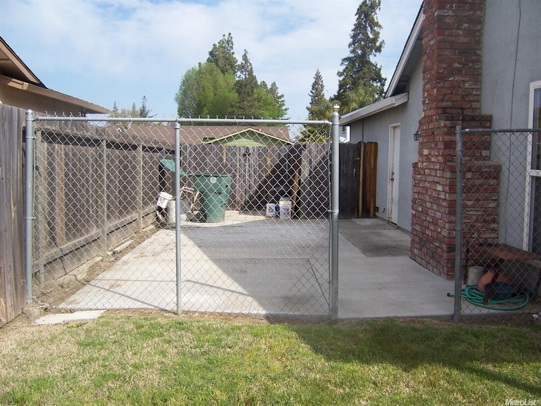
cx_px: 270
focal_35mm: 33
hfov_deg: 55.4
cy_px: 203
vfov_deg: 42.9
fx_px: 516
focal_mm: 5.5
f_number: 3.4
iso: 80
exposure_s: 1/1000
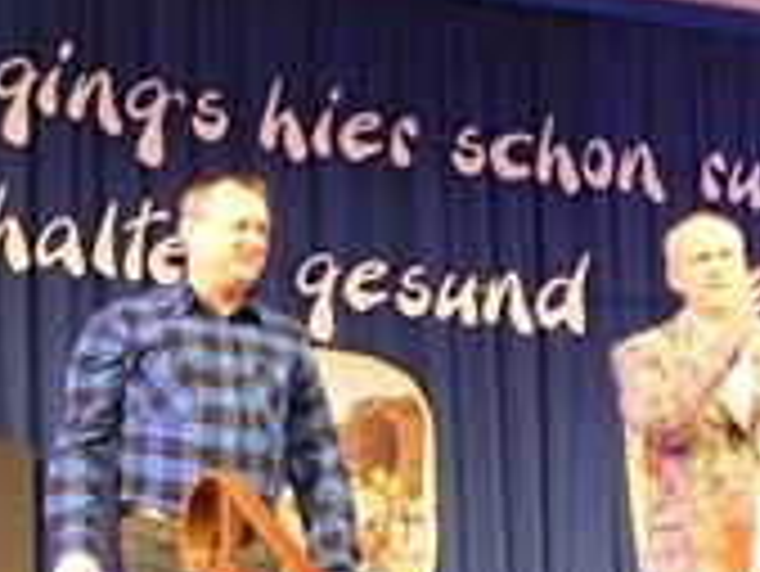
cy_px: 342
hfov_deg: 18.6
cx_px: 85
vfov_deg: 14.2
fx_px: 2285
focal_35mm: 104
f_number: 2.8
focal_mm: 7.8
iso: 800
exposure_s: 1/40
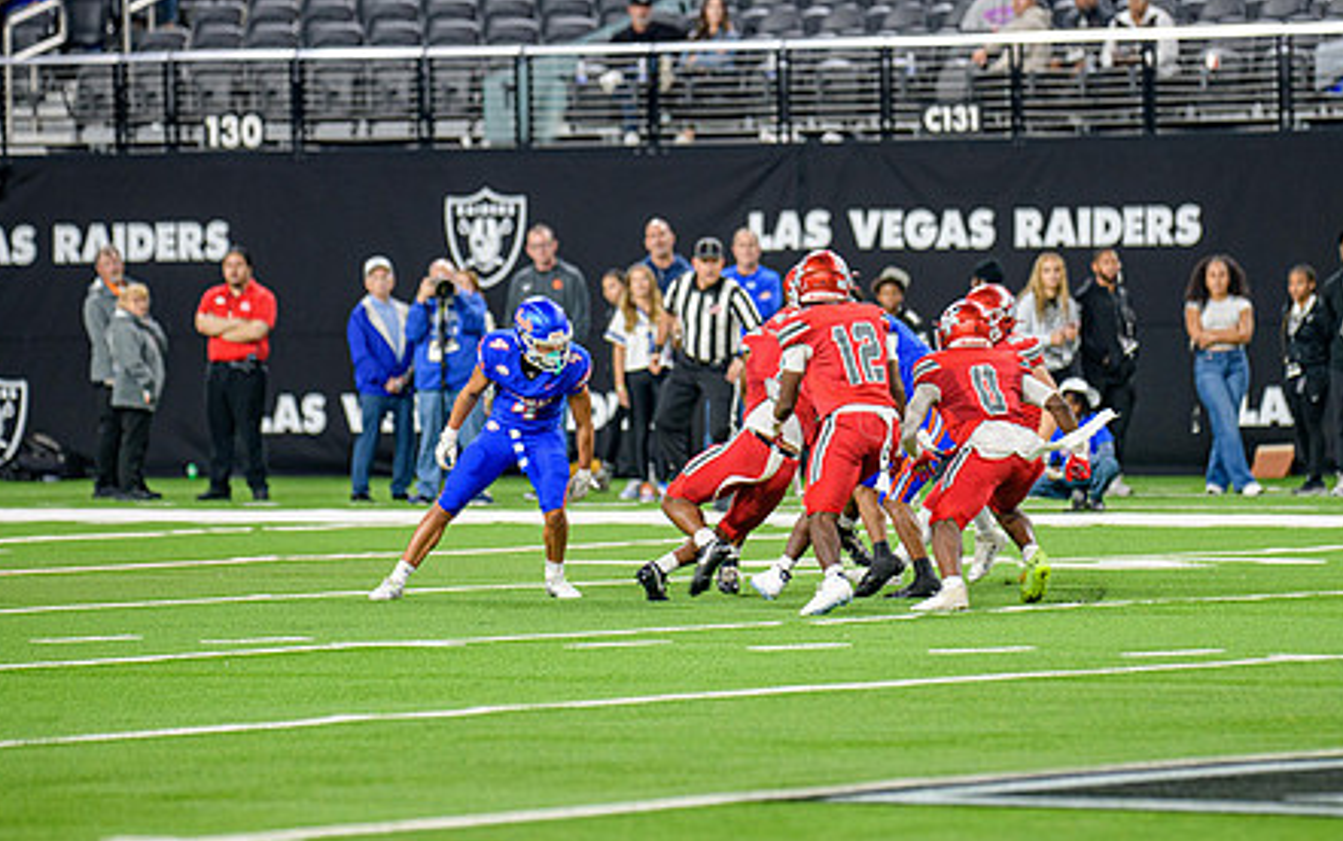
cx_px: 813
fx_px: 10801
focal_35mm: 295
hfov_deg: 7.1
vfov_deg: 4.5
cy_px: 389
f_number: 2.8
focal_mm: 220
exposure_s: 1/400
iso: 1000
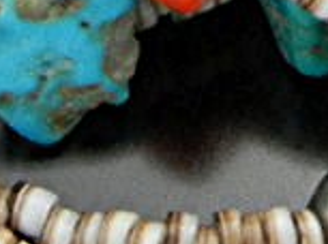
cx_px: 270
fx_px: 2855
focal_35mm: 302
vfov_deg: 4.7
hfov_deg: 6.6
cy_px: -422
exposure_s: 1/19.8
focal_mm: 8.1
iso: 400
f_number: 3.8
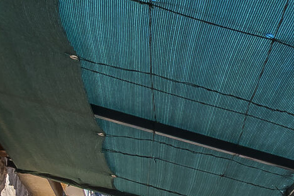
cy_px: 399
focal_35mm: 90
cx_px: 392
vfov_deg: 13.1
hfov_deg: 20.5
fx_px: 735
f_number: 9
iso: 100
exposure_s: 1/320
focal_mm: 10
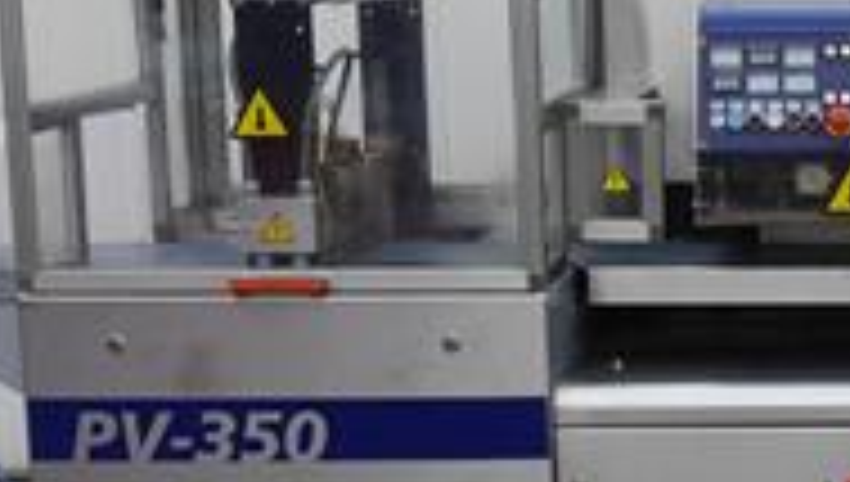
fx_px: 2325
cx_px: 1028
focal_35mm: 103
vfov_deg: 11.8
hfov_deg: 19.5
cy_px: 351
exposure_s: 1/320
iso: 160
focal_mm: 14
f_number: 5.6
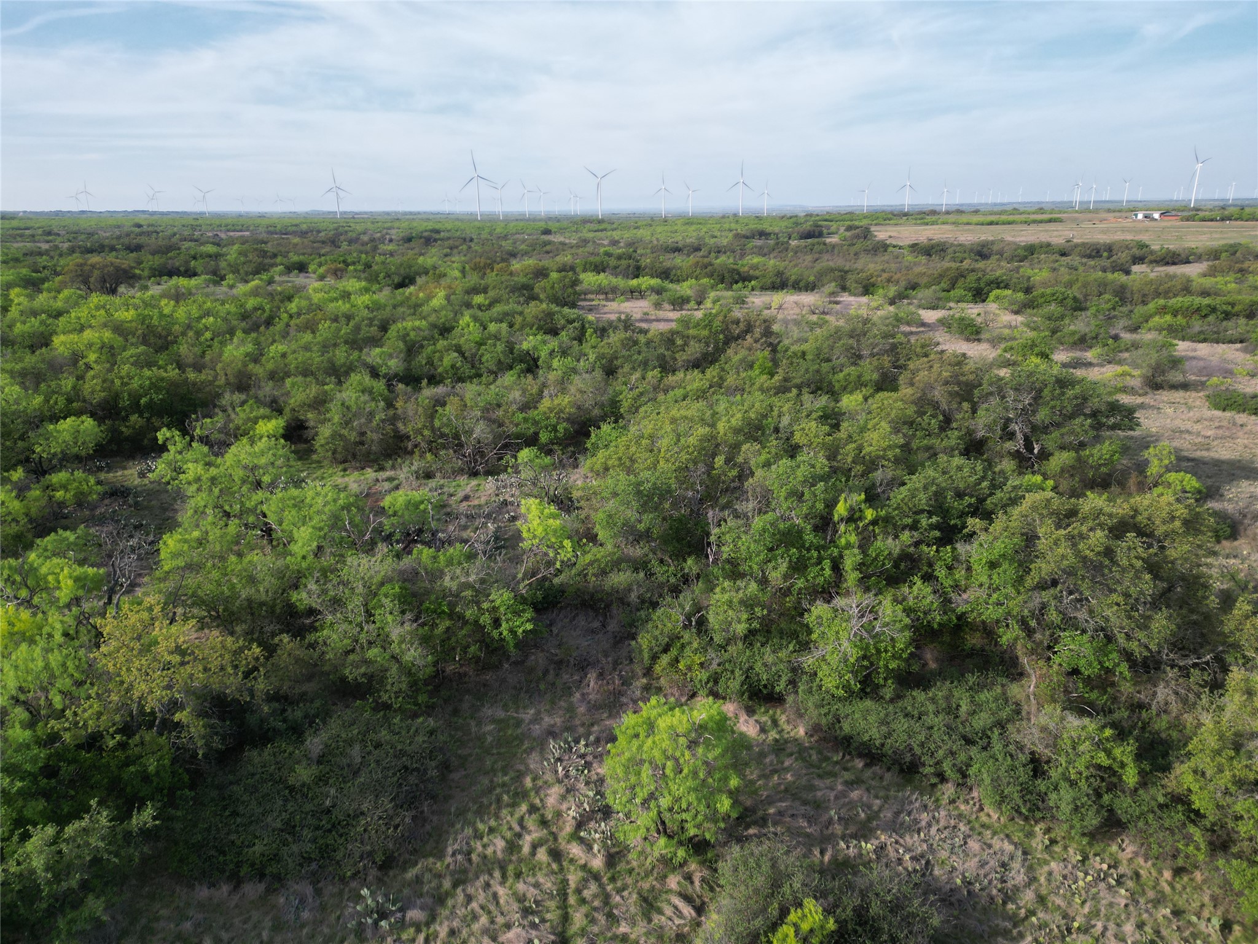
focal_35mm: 24
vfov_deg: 56.8
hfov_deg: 71.6
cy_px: 472
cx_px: 629
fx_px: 872
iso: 140
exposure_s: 1/2000
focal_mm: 6.72
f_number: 1.7
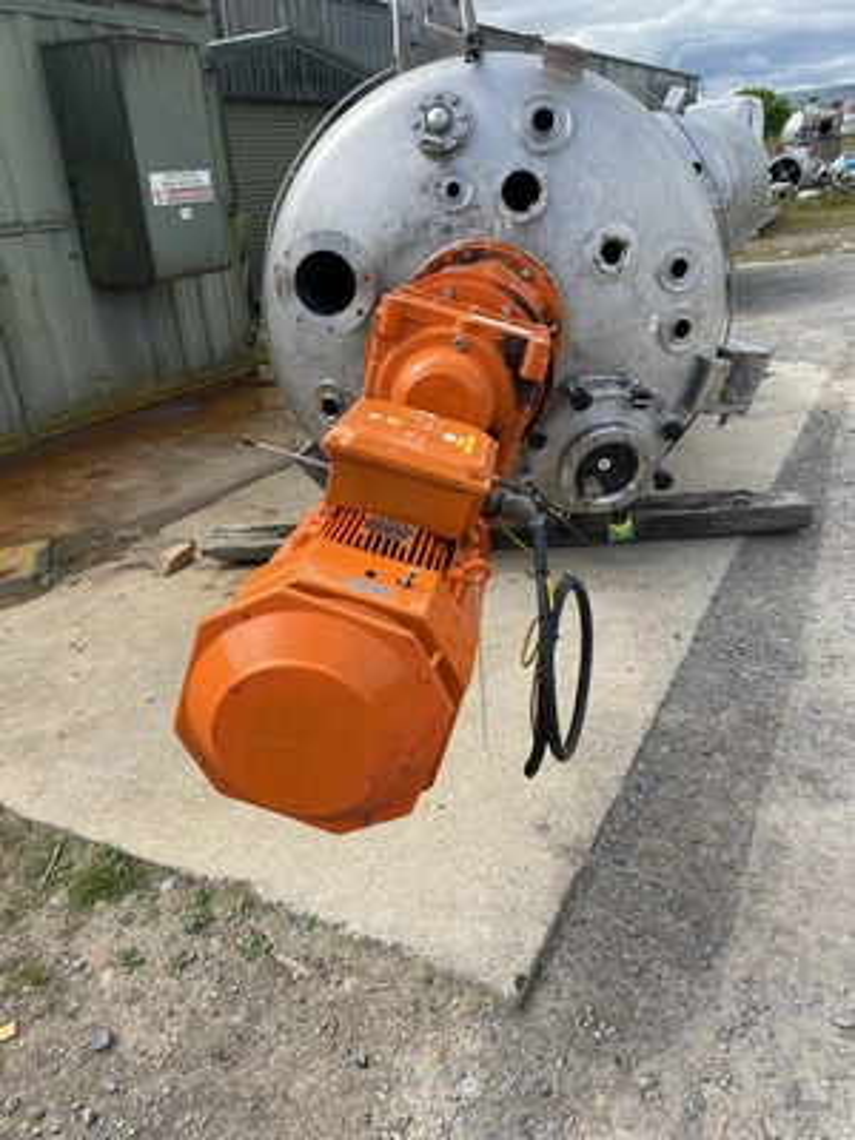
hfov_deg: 53.1
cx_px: 428
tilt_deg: -22.5
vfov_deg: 67.3
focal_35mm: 26
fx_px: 856
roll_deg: +4.9
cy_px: 570
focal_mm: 4.25
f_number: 1.8
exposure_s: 1/1629
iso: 32
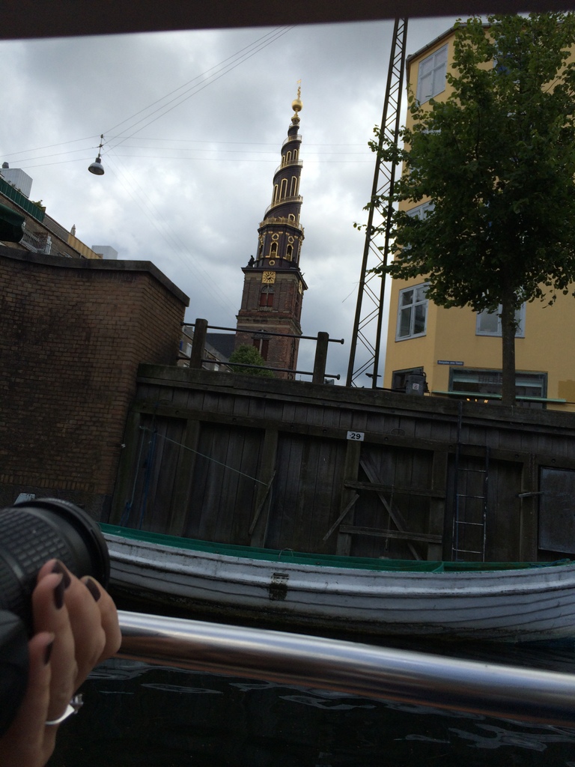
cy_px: 384
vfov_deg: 60.0
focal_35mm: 30
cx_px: 288
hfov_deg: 46.8
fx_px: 664
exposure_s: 1/2283
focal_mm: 4.12
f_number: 2.2
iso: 32
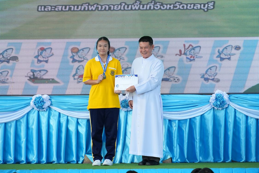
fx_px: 1327
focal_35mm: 184
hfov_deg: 11.1
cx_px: 130
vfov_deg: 7.4
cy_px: 86
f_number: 5.6
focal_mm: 123
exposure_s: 1/125
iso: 1000
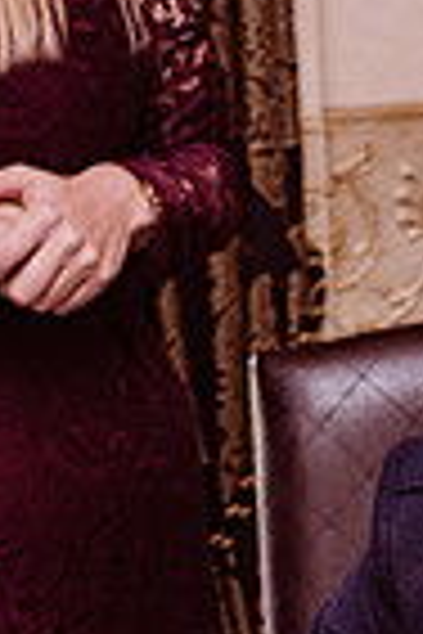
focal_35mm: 223
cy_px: 688
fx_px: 3930
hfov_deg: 6.1
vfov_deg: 9.1
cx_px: 626
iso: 400
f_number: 5.6
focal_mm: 70
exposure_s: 1/100
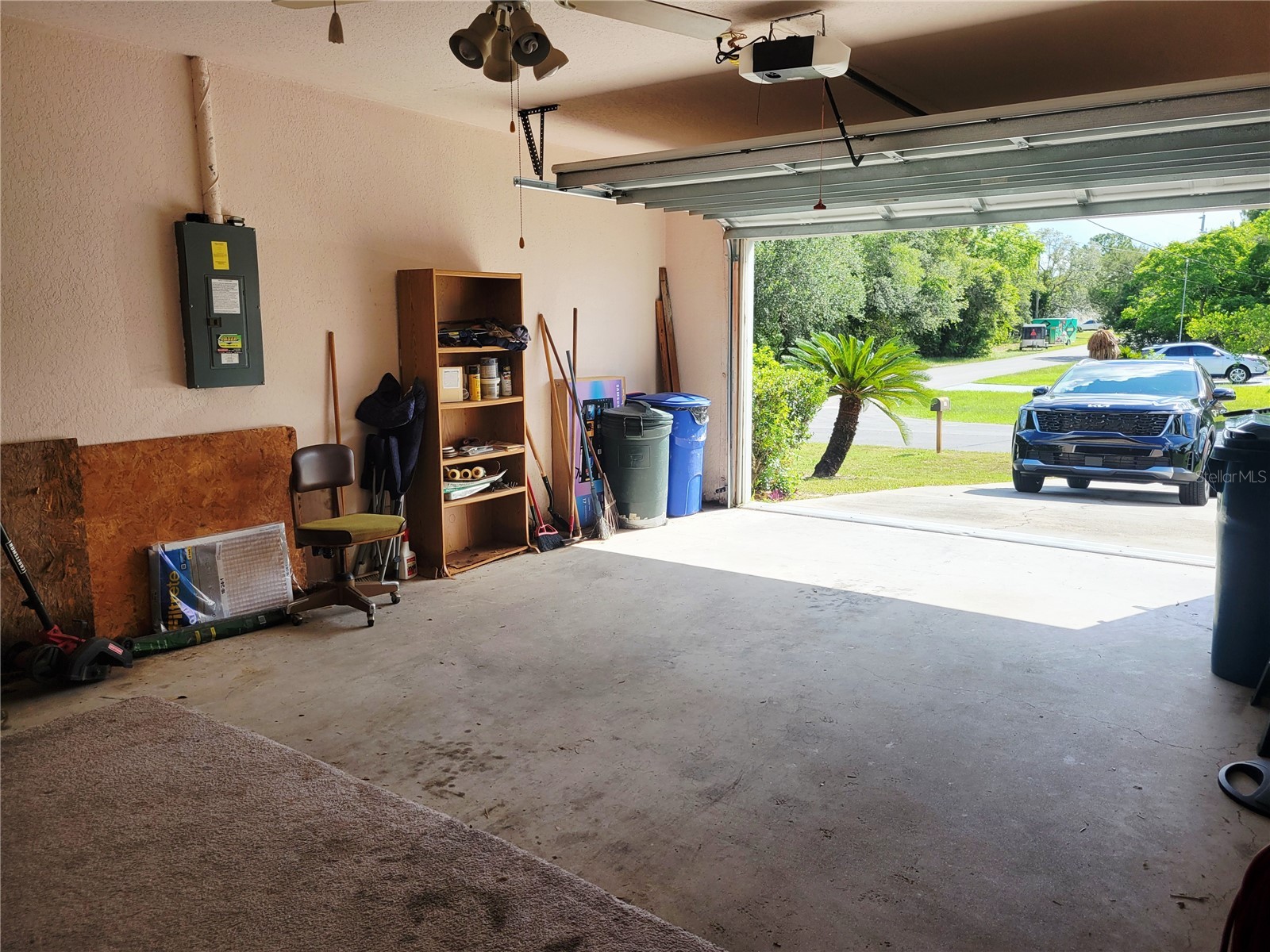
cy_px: 476
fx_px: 954
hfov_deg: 67.3
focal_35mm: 26
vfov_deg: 53.1
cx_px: 635
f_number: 1.8
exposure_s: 1/714
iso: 40
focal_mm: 5.4
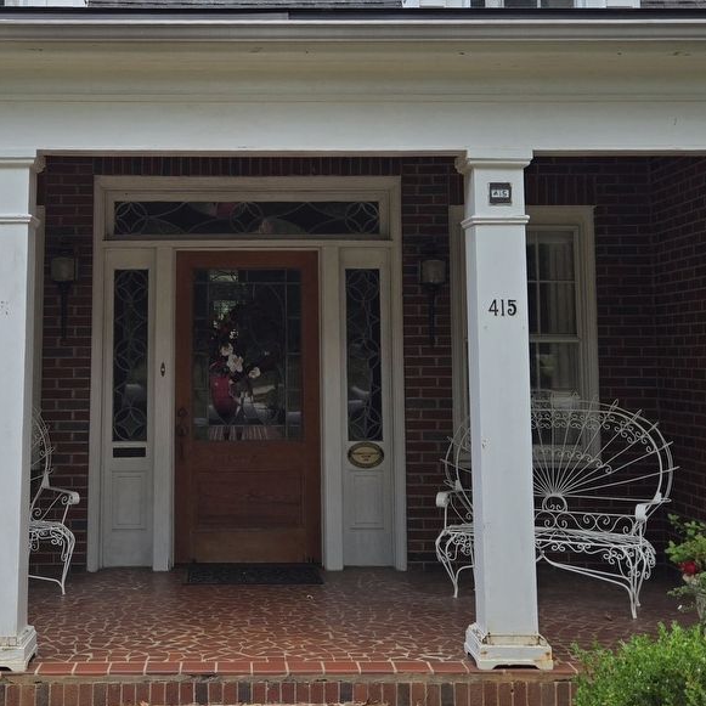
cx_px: 248
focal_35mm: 28
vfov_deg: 57.3
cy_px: 354
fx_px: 646
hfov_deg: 56.3
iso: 25
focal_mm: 5.4
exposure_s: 1/714
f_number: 1.8
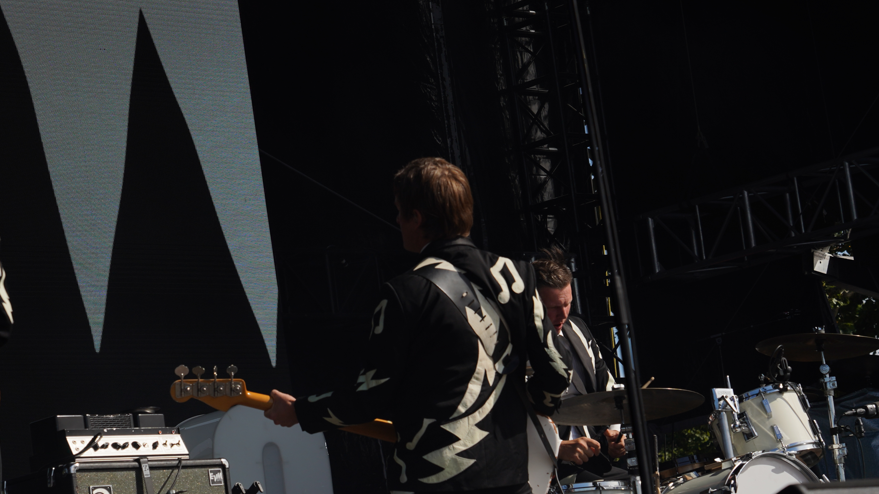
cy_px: 244
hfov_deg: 16.0
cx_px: 256
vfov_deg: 9.1
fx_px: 3123
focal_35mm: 134
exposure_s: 1/500
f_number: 8
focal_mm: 90
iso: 100
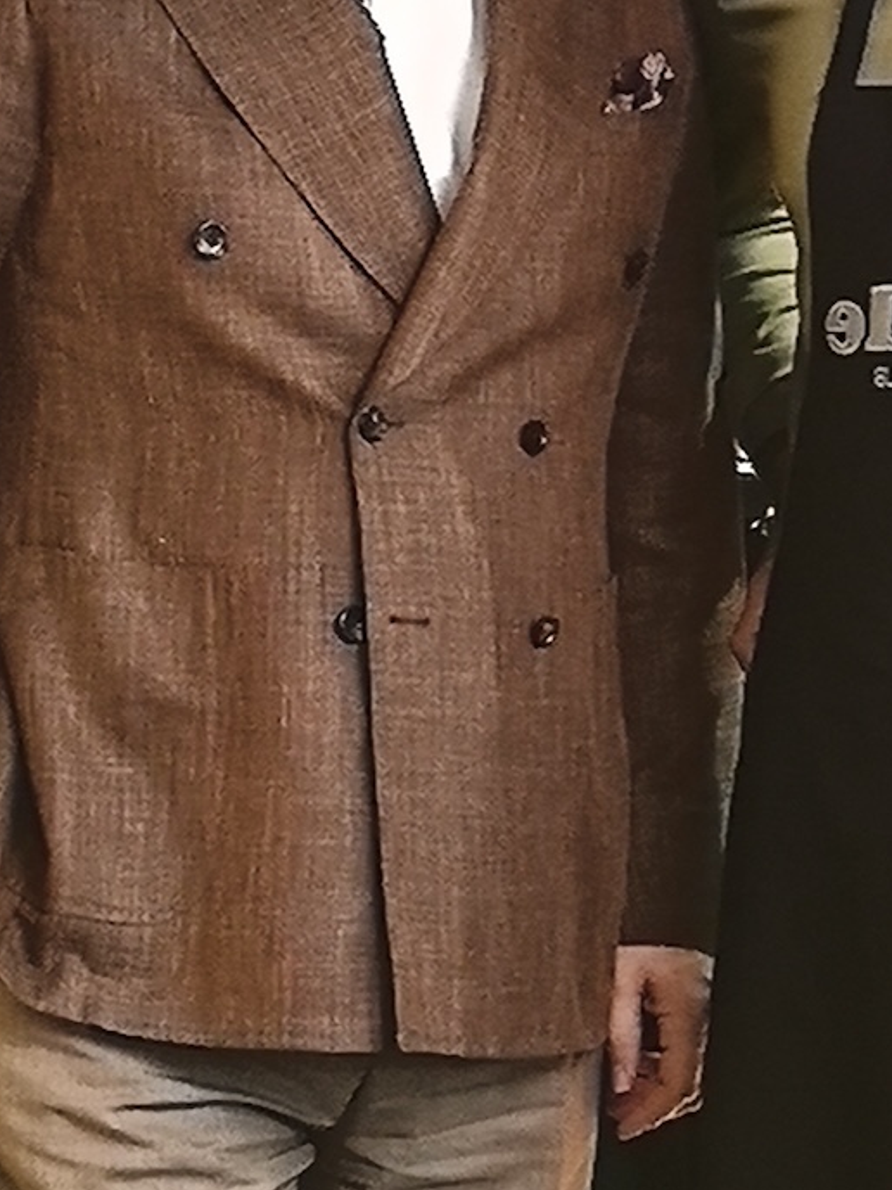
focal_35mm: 201
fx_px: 6906
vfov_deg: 9.8
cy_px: 287
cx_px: 610
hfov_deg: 7.4
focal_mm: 6.98
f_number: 1.4
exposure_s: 1/100
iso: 50
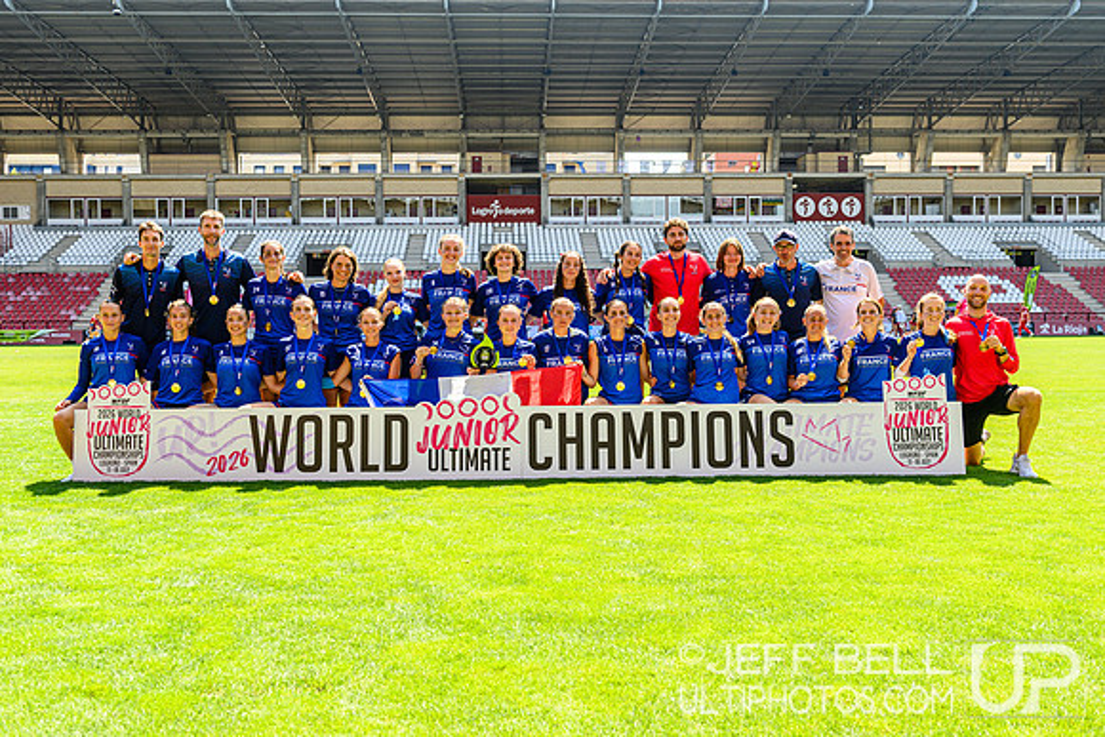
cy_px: 368
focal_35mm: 36
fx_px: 1100
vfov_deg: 37.1
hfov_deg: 53.3
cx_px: 565
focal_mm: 35
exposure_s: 1/320
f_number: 5.6
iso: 250
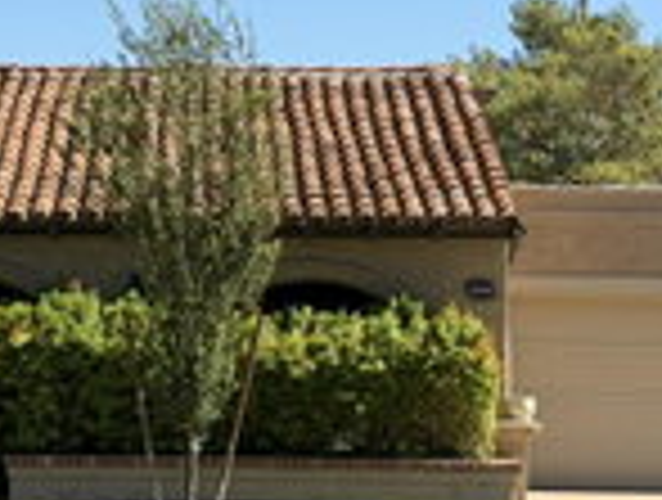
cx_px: 117
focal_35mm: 139
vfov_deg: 10.7
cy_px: 234
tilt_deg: +0.7
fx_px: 2665
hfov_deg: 14.1
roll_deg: -0.3
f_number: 1.78
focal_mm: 6.76
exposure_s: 1/4098
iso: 64
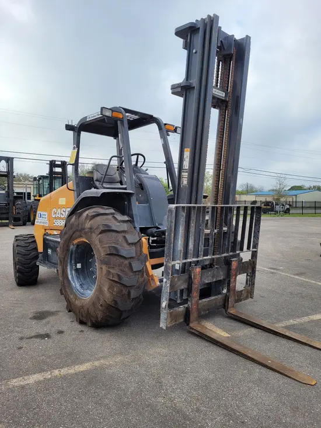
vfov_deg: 67.3
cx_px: 160
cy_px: 214
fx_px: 321
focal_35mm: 26
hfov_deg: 53.1
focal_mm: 5.4
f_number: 1.8
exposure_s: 1/1318
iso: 40
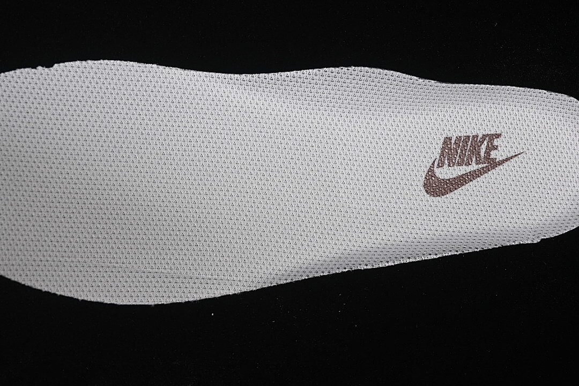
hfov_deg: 27.0
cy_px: 193
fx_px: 1206
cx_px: 290
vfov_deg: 18.2
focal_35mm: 75
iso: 160
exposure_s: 1/60
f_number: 7.1
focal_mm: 50
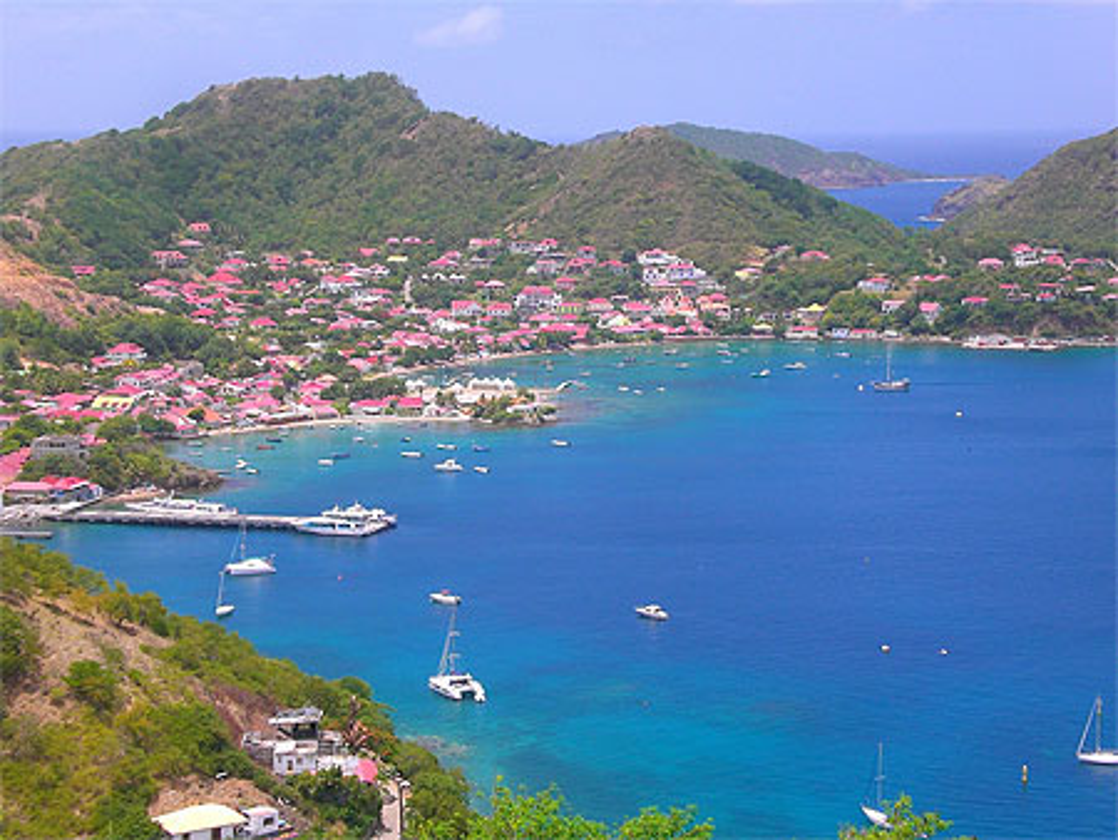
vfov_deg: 19.7
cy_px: 420
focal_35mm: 75
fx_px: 2424
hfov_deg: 26.0
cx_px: 559
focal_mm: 12.47
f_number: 6.4
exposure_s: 1/250
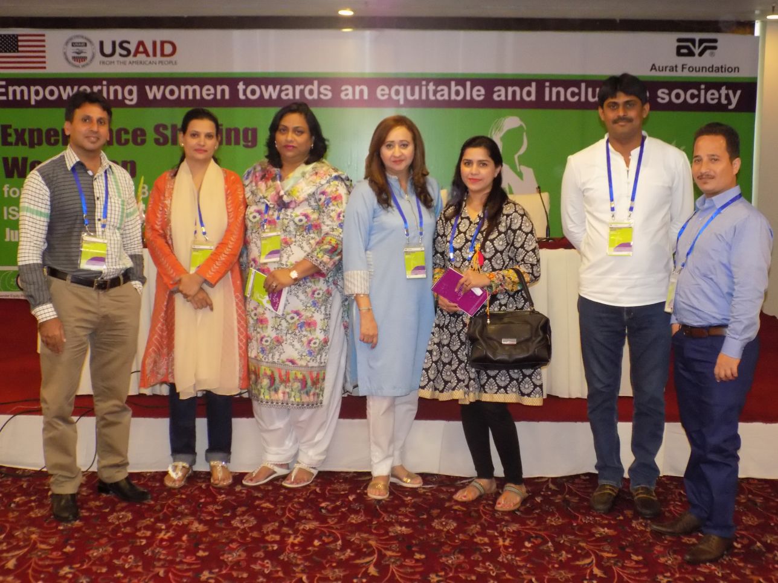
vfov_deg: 31.5
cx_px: 389
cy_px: 292
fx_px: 1034
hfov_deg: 41.2
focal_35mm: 46
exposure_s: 1/30
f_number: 3.7
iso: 560
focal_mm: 8.1
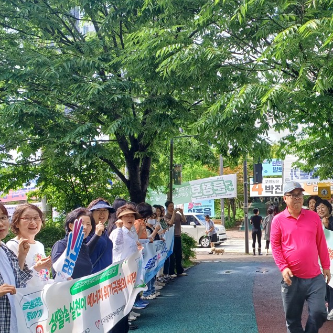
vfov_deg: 40.7
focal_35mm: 41
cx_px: 255
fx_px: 446
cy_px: 202
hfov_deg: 39.7
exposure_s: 1/120
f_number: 1.8
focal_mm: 5.06
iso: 25
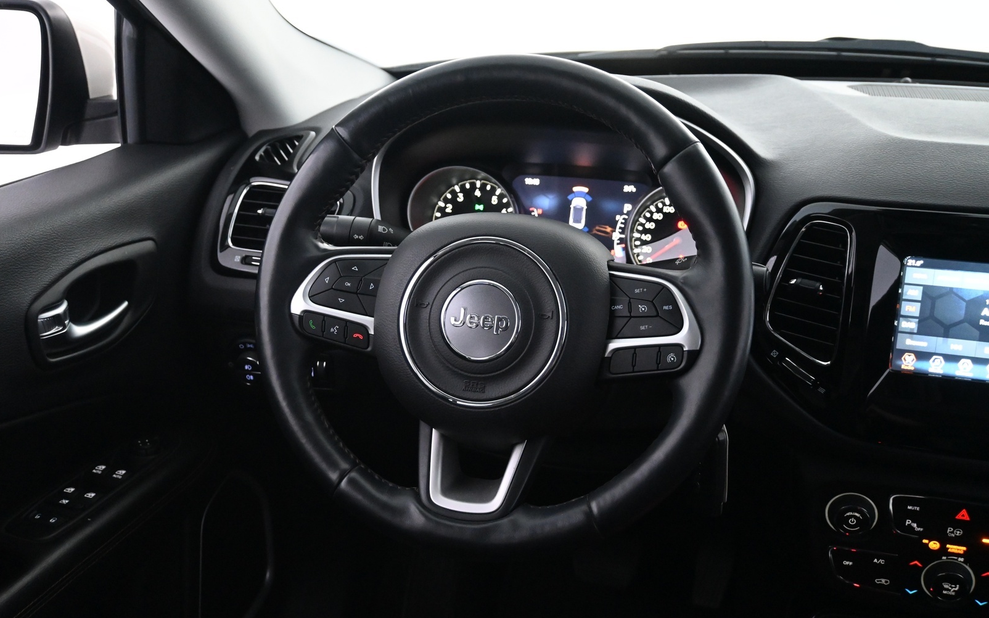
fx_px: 957
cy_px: 311
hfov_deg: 54.6
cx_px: 492
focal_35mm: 36
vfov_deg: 35.8
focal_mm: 23
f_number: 4.2
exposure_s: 1/80
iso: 4000
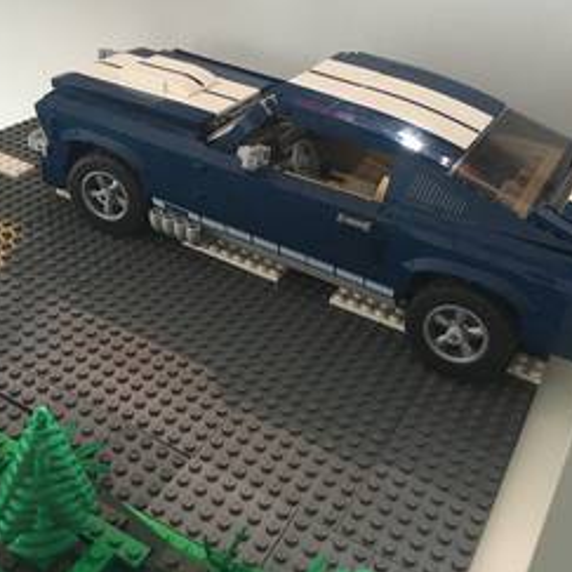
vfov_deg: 43.8
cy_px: 257
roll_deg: -7.1
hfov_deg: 43.8
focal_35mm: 38
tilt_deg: -32.8
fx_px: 710
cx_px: 273
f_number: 2.2
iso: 160
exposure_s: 1/33
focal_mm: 4.15
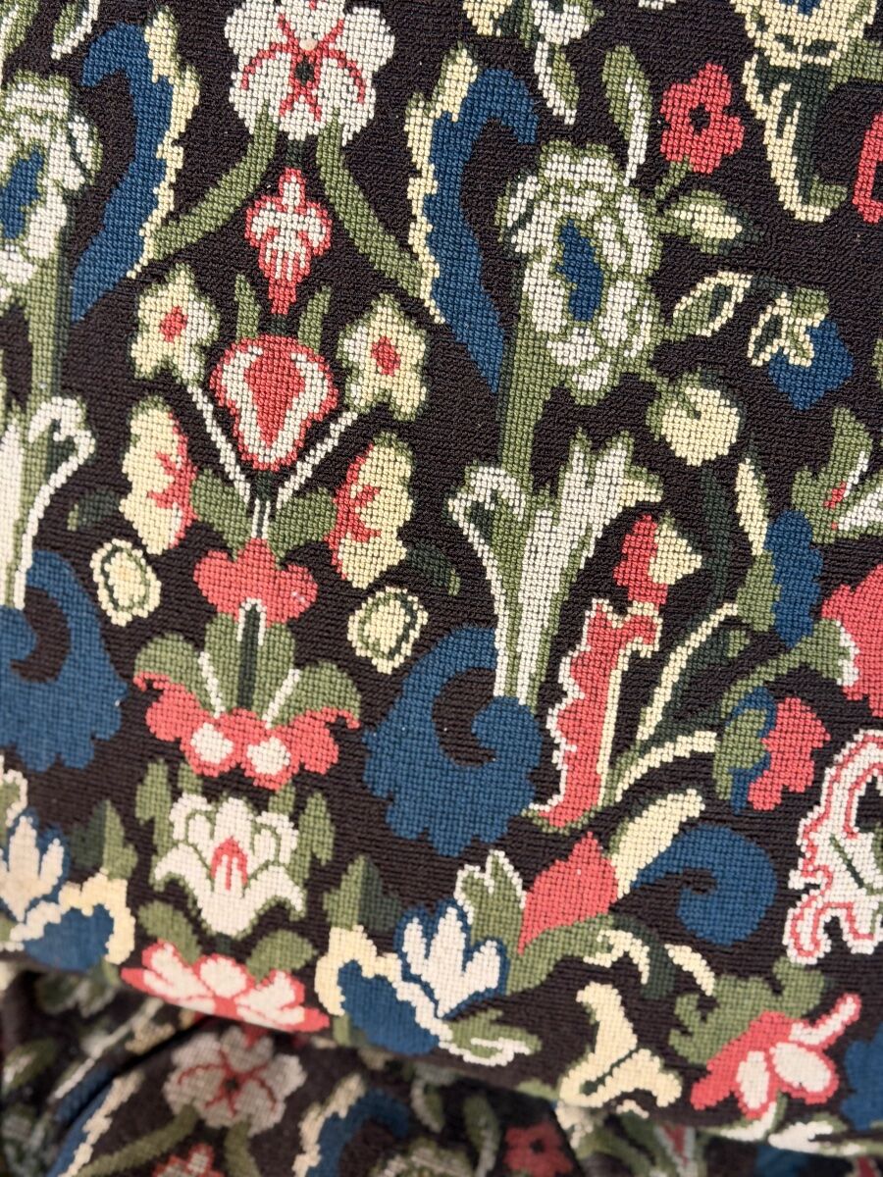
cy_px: 588
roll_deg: +0.3
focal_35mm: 48
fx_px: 1633
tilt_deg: -36.7
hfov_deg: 30.3
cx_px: 442
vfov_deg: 39.7
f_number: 1.78
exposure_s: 1/33
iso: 250
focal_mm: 6.76
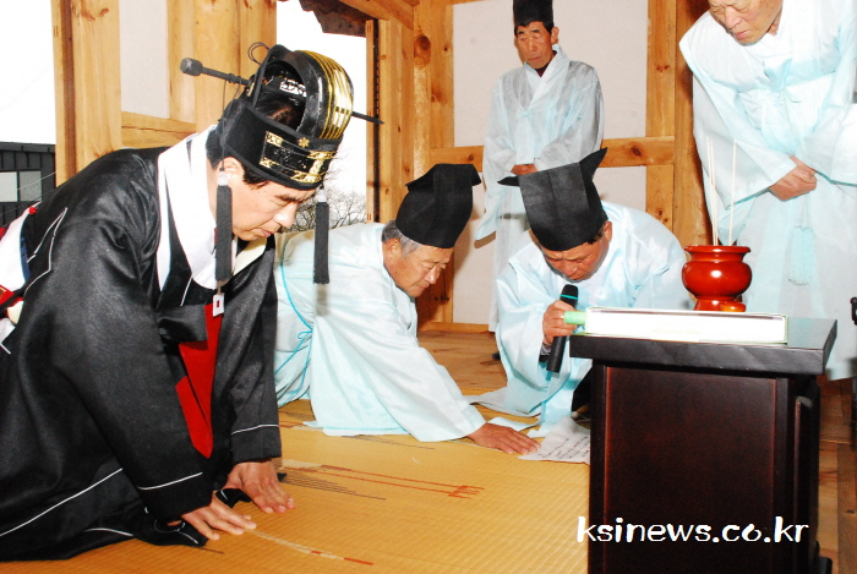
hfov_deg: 59.4
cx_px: 428
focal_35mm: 32
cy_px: 287
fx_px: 751
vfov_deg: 41.8
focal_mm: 21
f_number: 16
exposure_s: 1/200
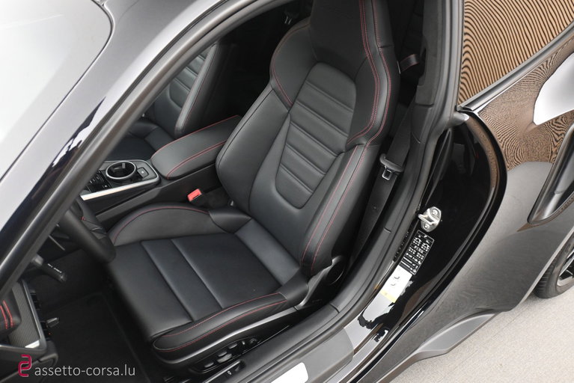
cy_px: 192
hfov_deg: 61.9
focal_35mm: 30
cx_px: 287
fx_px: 478
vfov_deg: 43.6
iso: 2000
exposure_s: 1/30
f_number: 3.8
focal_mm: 20
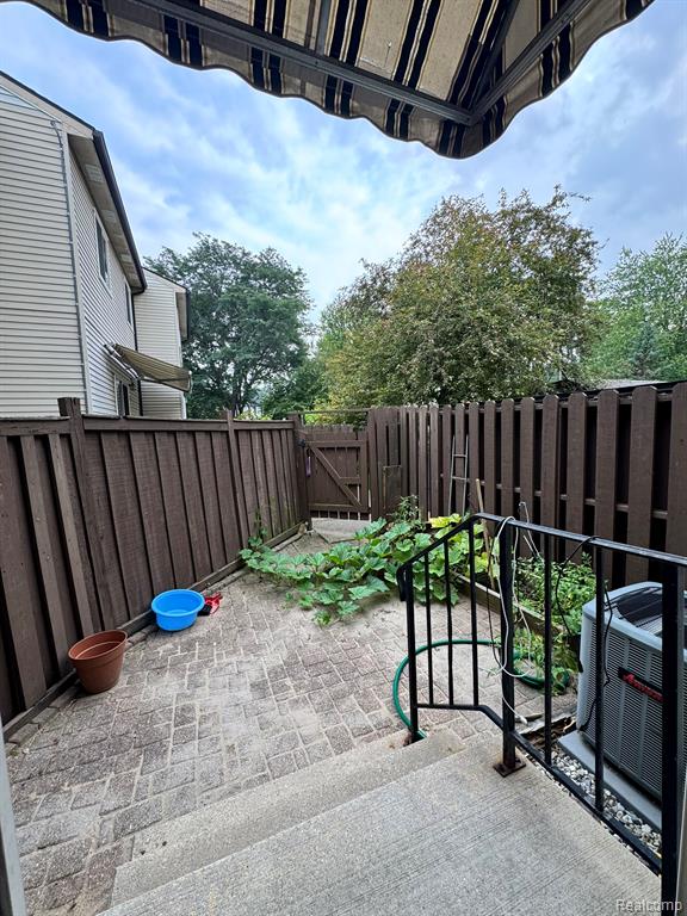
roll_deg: +2.7
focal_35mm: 14
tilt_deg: -4.2
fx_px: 370
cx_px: 344
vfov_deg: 102.1
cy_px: 458
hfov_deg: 85.7
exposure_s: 1/99
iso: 50
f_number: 2.2
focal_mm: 2.22
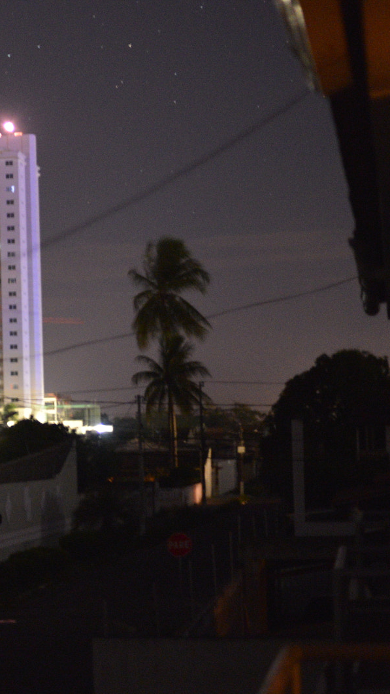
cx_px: -154
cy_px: 355
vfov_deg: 21.2
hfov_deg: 11.6
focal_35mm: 101
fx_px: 1858
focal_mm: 50
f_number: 1.4
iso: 4000
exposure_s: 1/1.6
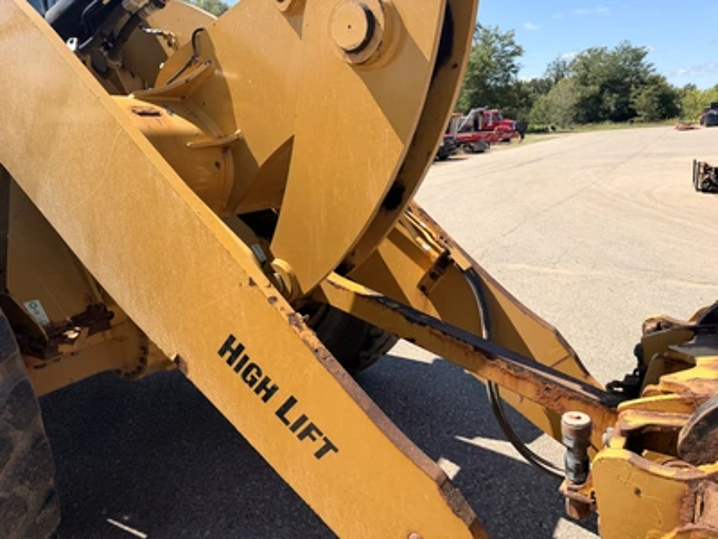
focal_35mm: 24
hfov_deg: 71.6
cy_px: 270
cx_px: 359
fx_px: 498
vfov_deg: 56.8
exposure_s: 1/2907
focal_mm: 6.76
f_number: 1.78
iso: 80
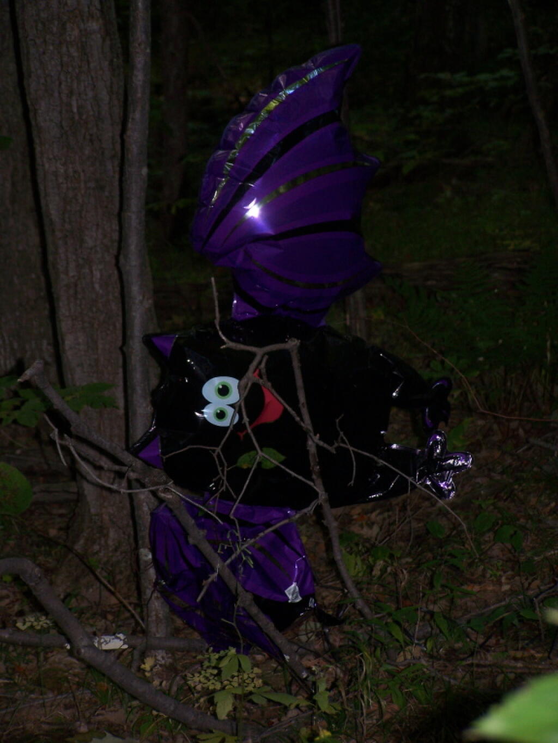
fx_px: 4062
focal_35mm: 189
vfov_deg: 10.5
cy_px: 372
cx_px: 279
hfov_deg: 7.9
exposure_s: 1/125
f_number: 3.2
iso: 140
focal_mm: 31.3
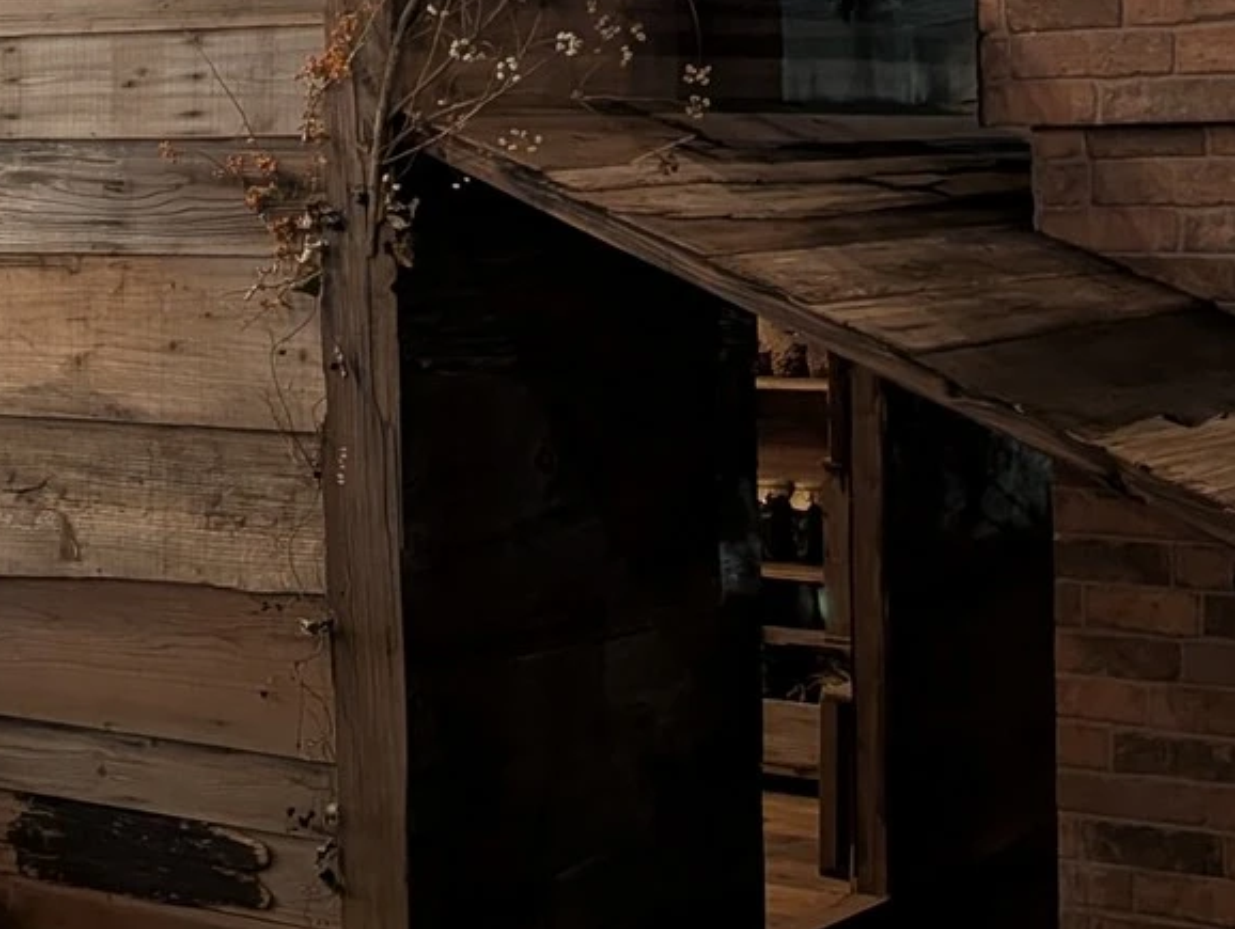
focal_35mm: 83
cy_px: 269
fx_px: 2965
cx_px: 158
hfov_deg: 23.0
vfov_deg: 17.7
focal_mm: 6.9
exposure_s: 1/24
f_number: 1.68
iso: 500
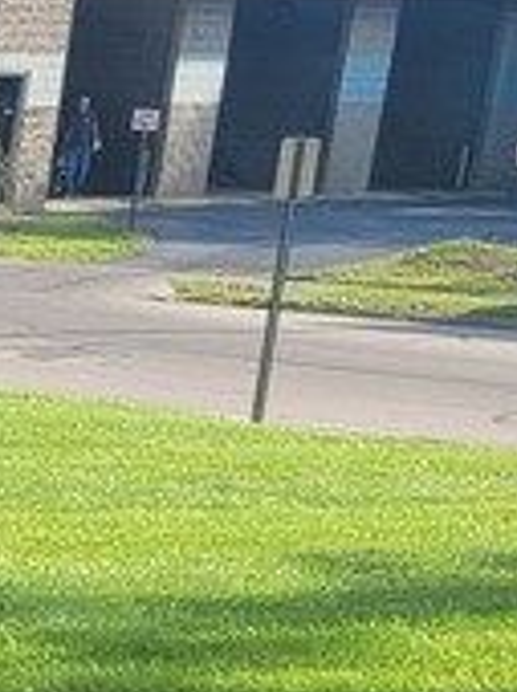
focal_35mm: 157
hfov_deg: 8.2
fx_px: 3134
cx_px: -936
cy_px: 1526
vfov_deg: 11.1
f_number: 1.8
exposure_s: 1/771
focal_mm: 5.4
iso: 40
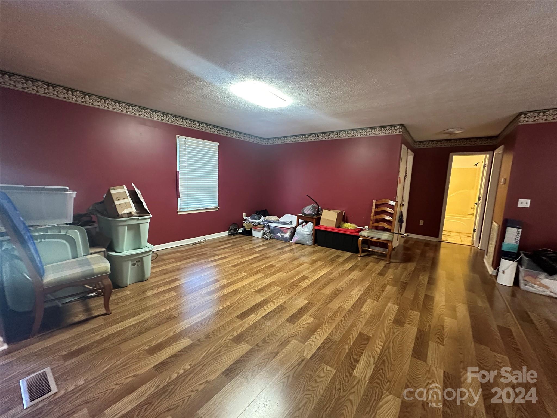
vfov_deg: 85.7
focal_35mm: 14
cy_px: 209
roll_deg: -2.6
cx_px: 278
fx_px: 225
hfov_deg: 102.1
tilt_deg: -6.4
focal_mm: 2.22
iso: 640
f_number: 2.2
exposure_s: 1/60
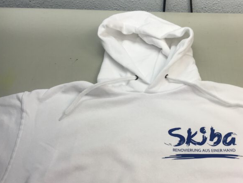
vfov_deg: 37.5
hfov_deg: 48.4
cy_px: 114
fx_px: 267
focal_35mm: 38
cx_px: 154
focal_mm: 4.15
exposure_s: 1/100
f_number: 2.2
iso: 40
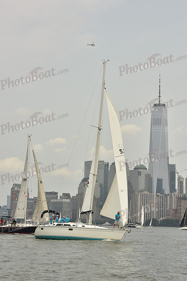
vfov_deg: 23.6
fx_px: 670
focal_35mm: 86
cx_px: 94
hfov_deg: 15.9
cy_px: 140
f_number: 11
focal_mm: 86
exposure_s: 1/640
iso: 250
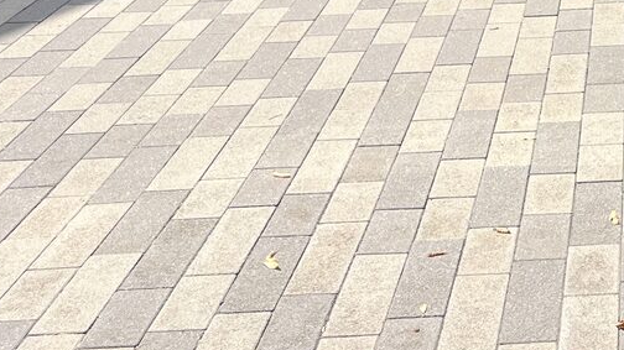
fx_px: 1489
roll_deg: +1.7
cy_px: -276
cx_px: 695
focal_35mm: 90
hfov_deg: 22.3
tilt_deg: -5.6
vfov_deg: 12.3
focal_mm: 5.1
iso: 50
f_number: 1.6
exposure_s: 1/4484
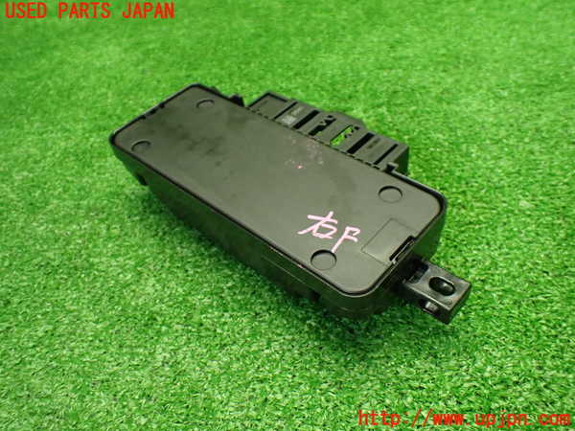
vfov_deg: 46.8
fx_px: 498
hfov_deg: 60.0
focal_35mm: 30
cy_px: 216
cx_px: 288
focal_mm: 5.4
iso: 800
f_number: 2.3
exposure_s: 1/125
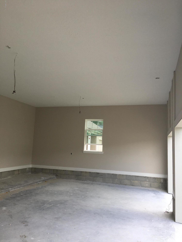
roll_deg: -3.2
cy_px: 121
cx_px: 91
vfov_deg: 61.7
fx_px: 203
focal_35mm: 29
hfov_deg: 48.2
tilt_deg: +6.7
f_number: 2.2
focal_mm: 4.15
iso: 25
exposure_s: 1/244
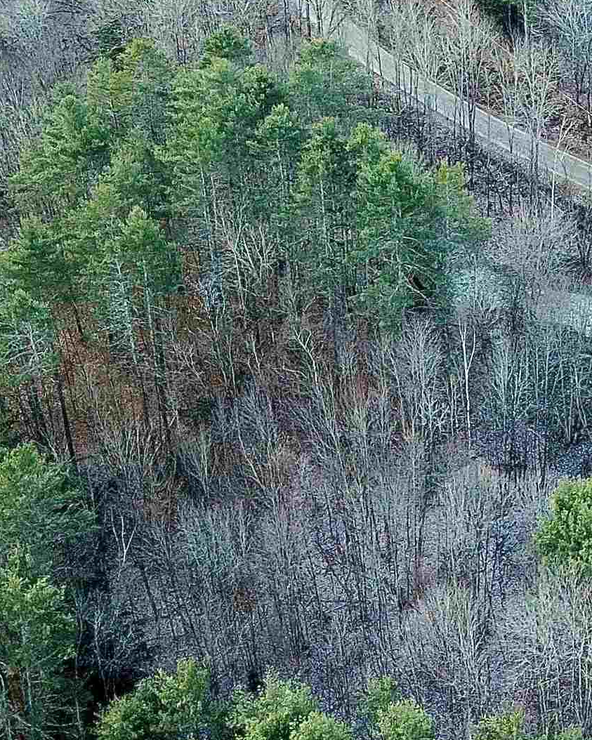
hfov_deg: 20.3
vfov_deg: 25.5
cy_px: 206
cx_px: 525
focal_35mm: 74
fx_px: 1621
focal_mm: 4.73
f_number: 2.2
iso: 100
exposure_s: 1/187
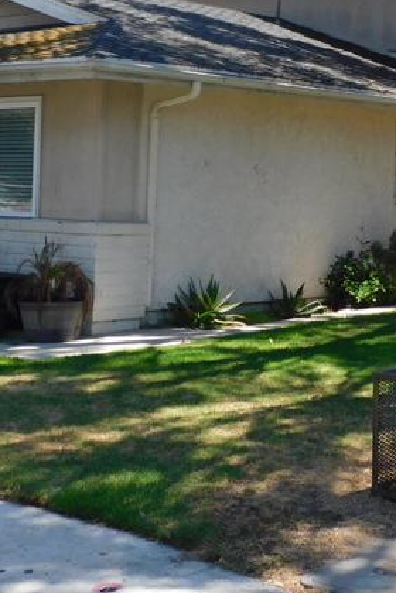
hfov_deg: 17.8
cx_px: 315
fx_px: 1254
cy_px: 119
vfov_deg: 26.2
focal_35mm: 76
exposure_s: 1/500
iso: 125
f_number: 3.5
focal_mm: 5.4
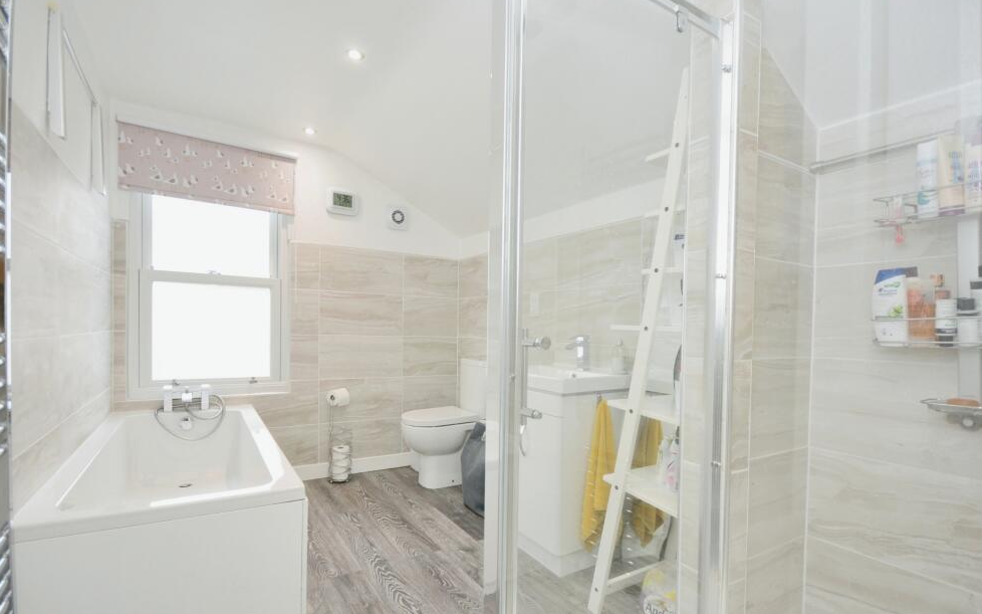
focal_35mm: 16
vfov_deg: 71.2
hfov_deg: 97.8
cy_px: 316
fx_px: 428
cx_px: 479
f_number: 6.3
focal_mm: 10
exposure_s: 1/60
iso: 500
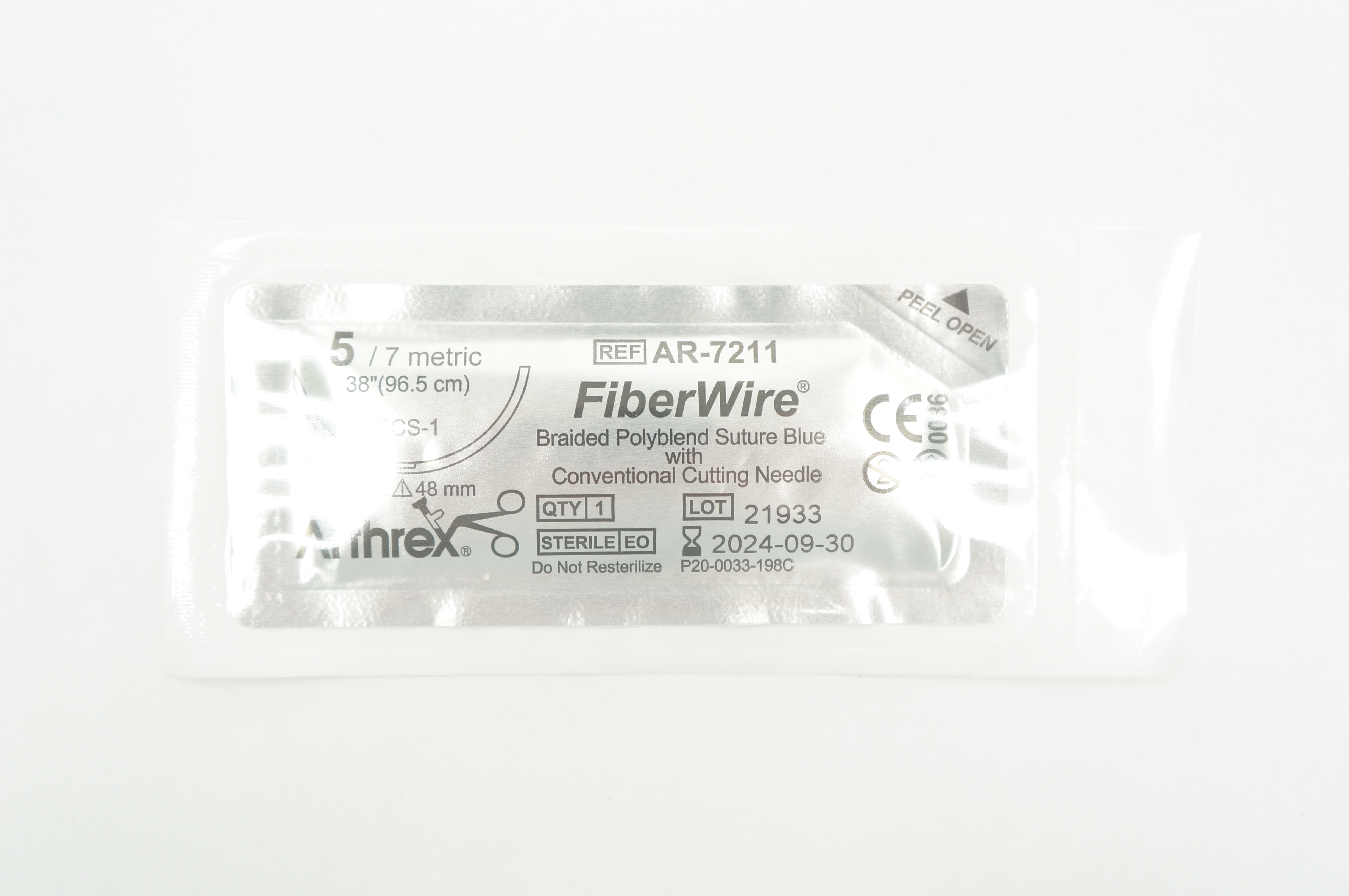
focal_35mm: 40
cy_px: 448
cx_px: 674
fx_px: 1516
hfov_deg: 48.0
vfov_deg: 32.9
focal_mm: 27
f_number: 4.5
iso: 400
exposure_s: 1/60
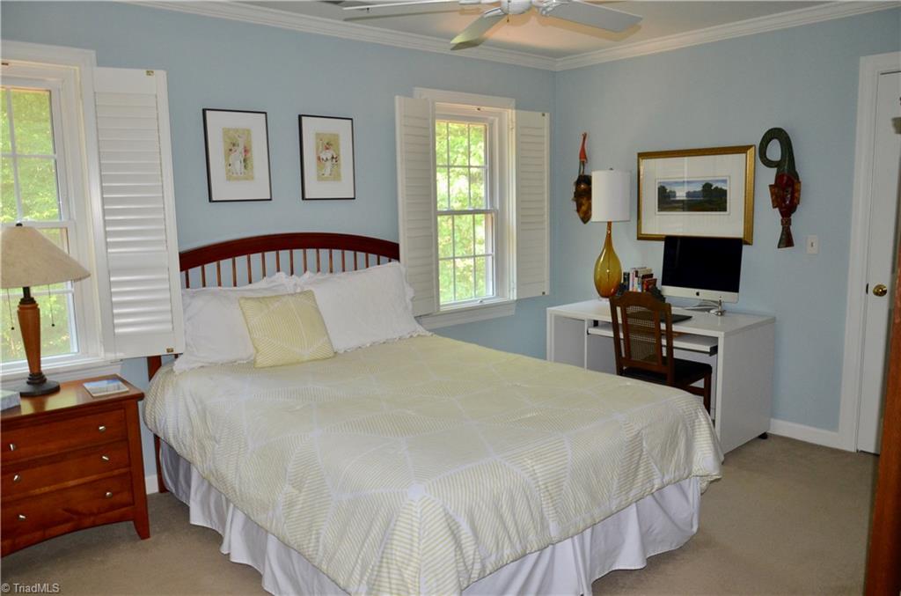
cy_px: 298
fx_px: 674
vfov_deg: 47.7
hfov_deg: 67.5
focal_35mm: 27
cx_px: 450
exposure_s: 1/60
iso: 800
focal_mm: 18
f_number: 3.5
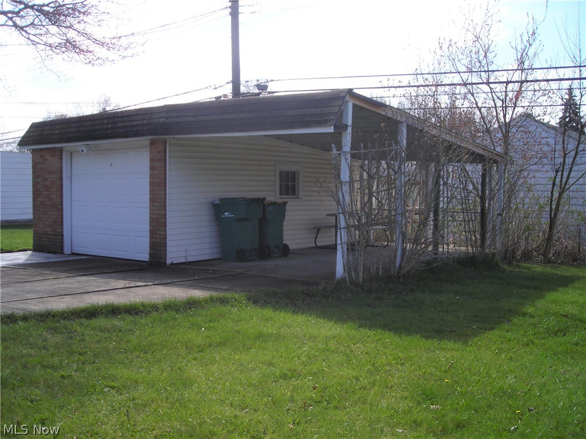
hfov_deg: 49.0
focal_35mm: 38
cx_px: 293
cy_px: 220
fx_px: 643
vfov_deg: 37.7
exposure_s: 1/200
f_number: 6.4
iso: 50
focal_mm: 6.3
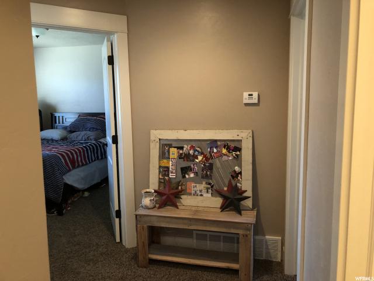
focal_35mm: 28
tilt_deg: -6.8
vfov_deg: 49.7
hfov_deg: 63.4
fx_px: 303
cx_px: 187
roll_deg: +1.0
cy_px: 140
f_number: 1.8
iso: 100
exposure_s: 1/15
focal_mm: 4
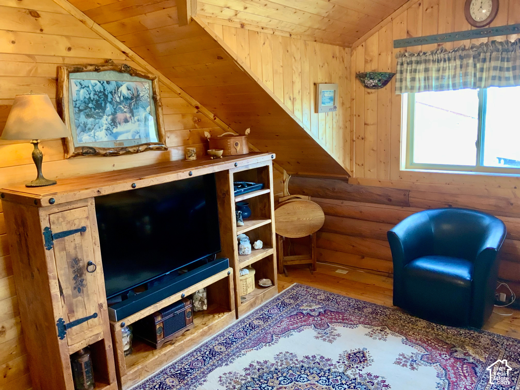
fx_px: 436
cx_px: 260
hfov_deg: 61.7
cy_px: 195
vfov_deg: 48.2
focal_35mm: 29
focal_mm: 3
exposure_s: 1/60
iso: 160
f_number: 1.8
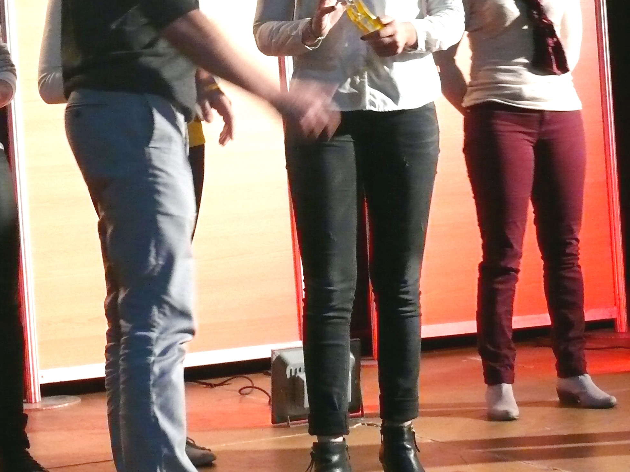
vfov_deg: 13.9
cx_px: 311
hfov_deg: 18.5
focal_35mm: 106
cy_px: 66
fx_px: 1929
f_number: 3.2
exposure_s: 1/30
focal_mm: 12
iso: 400
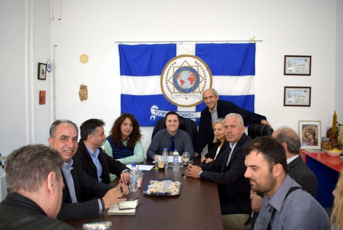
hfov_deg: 59.4
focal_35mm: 32
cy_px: 115
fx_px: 300
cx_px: 172
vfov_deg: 41.8
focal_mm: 21
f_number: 3.8
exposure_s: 1/125
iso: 320
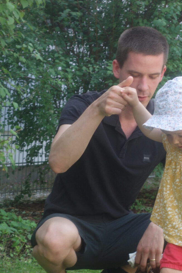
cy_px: 212
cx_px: 123
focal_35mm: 130
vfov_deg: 15.7
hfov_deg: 10.5
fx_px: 985
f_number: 4
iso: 200
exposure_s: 1/160
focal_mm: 27.22
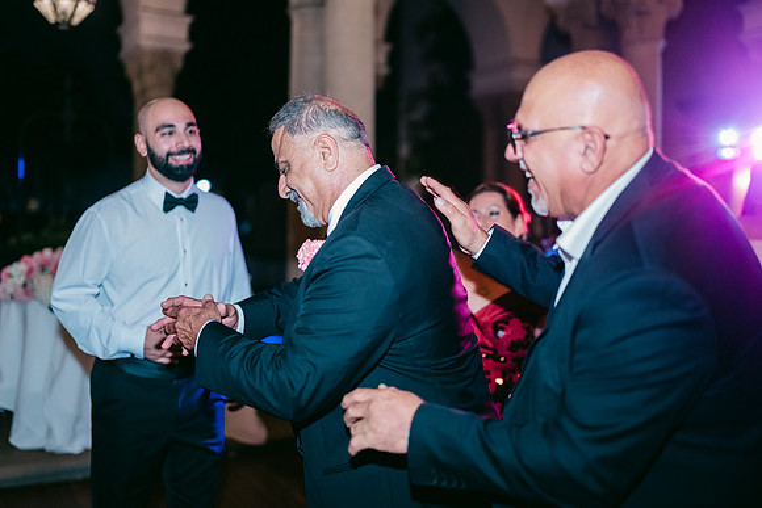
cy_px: 235
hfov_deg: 51.2
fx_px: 795
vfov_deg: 35.5
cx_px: 353
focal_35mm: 38
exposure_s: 1/125
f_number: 1.2
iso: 1600
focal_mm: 35
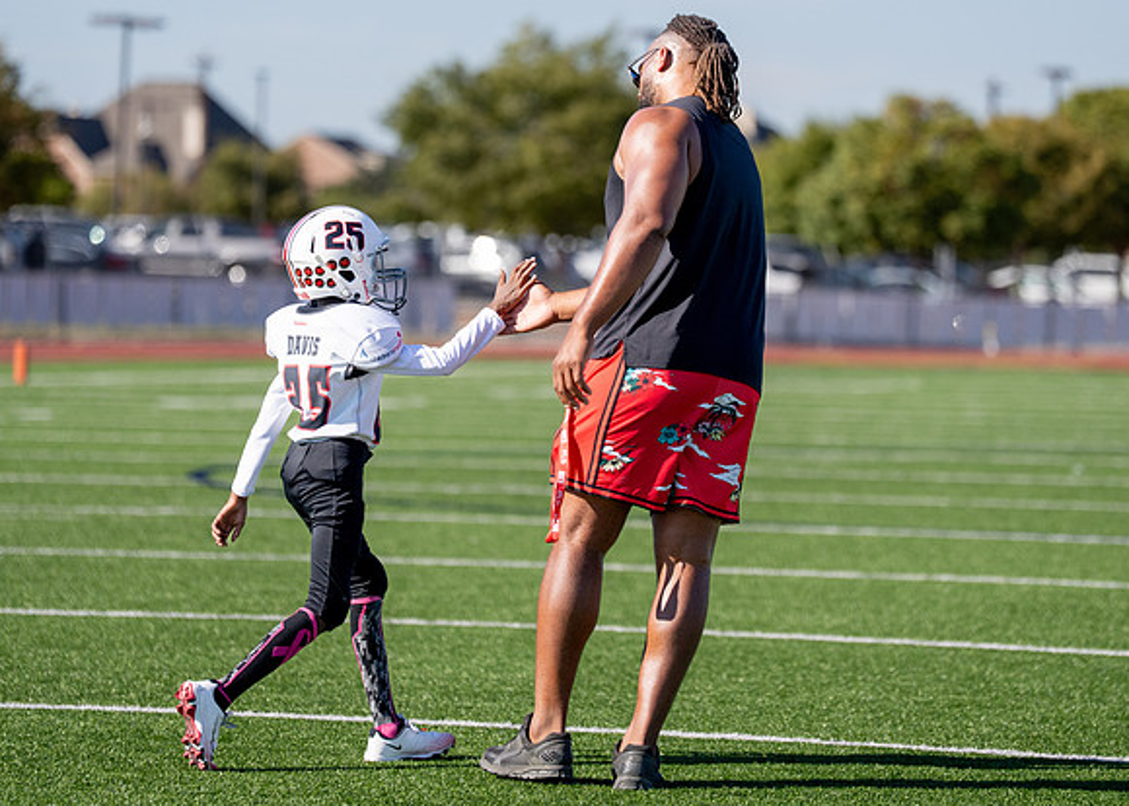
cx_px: 583
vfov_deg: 7.7
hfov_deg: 10.7
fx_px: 6006
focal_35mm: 187
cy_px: 323
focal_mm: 146
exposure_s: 1/6400
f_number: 2.8
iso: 320
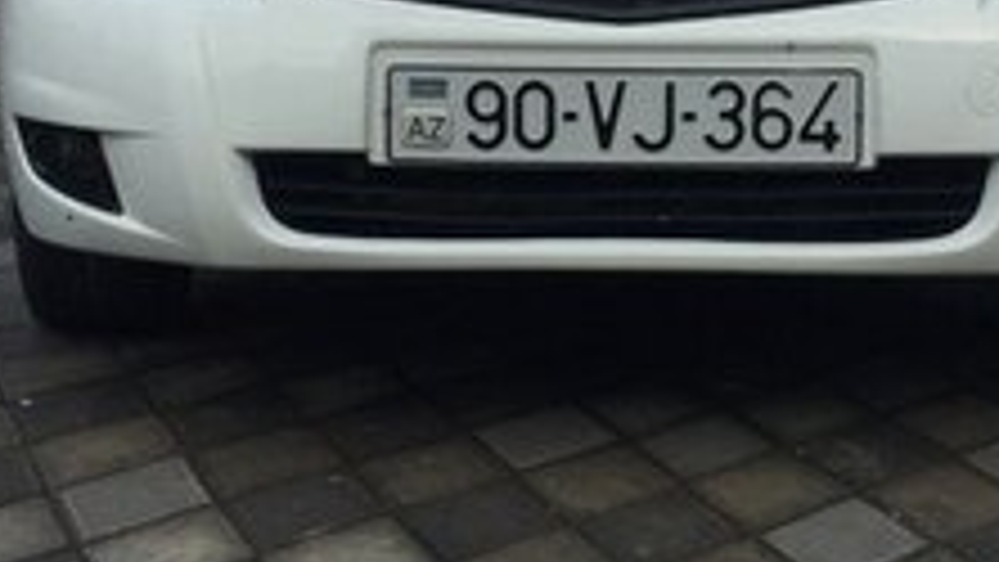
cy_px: -214
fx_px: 2491
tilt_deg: -0.1
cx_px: 590
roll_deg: -1.9
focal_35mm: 94
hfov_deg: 22.7
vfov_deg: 12.4
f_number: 2.2
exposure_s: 1/1464
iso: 32
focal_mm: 4.15
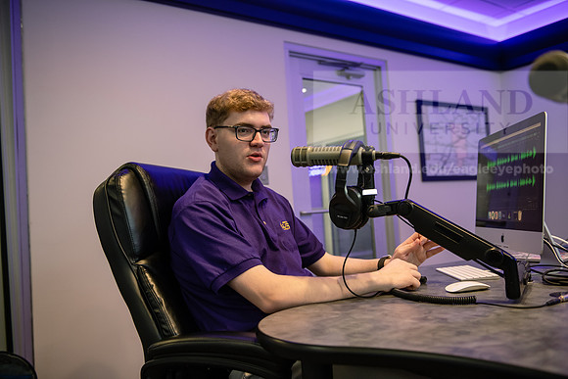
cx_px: 284
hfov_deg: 58.7
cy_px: 190
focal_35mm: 32
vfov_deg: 41.1
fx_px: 505
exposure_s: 1/60
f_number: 2.8
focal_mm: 32
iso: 1000
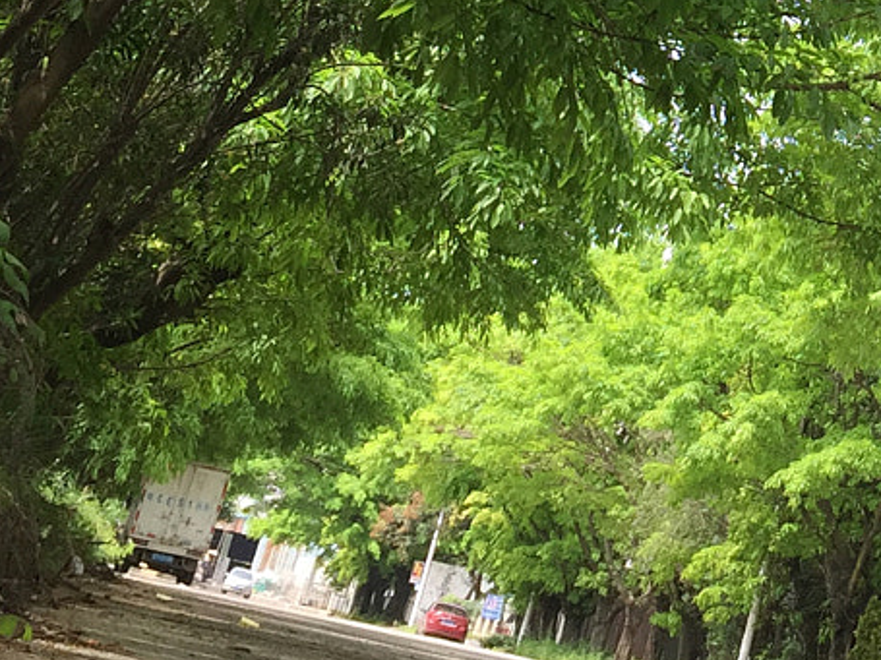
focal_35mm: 102
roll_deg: -13.9
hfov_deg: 18.4
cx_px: 1020
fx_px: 2595
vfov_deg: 13.9
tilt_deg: +19.8
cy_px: -211
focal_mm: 4.15
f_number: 2.2
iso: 32
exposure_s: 1/460
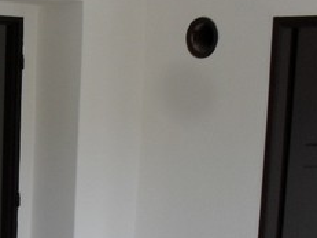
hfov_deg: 19.4
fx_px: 888
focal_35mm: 97
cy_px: 277
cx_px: -29
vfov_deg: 14.8
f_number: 3.2
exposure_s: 1/125
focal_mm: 6.3
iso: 100
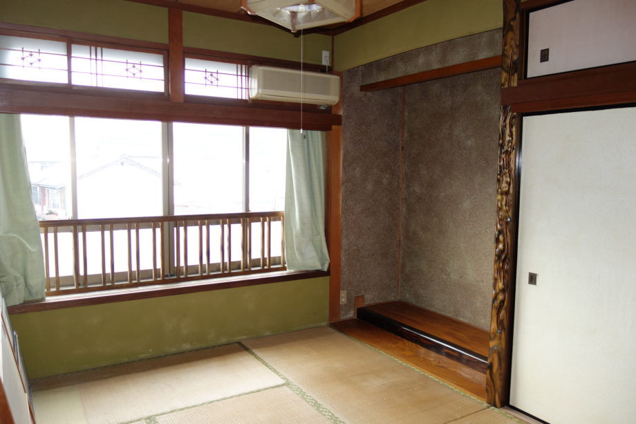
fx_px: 495
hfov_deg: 65.5
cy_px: 212
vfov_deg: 46.4
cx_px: 318
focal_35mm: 28
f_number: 1.8
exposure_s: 1/80
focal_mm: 10.4
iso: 125
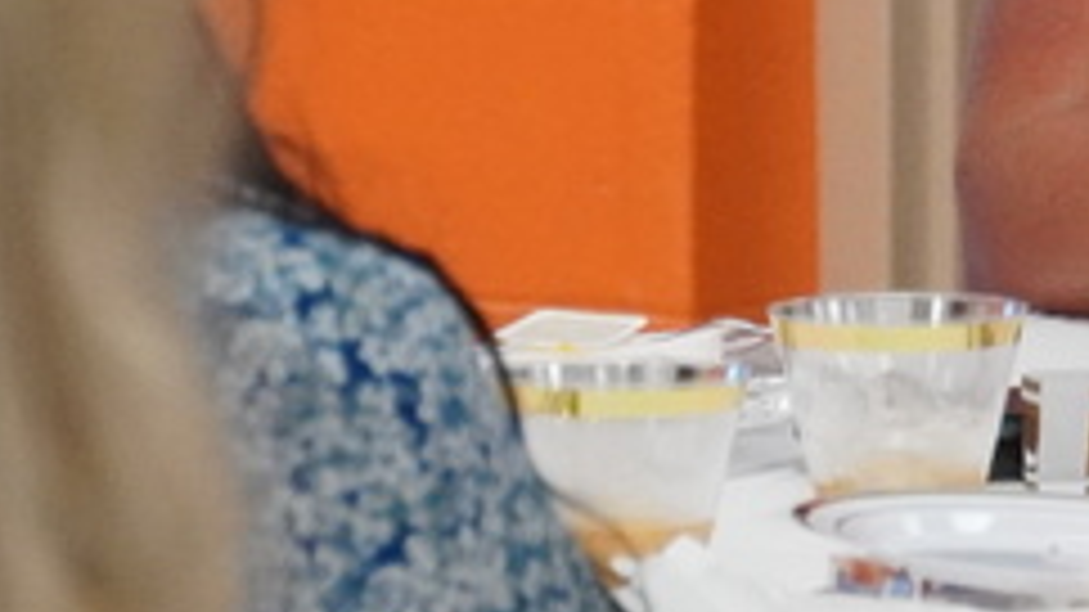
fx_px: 16693
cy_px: -560
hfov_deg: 3.7
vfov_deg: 2.1
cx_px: 1616
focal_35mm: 578
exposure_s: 1/160
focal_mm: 87
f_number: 5.6
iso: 4000
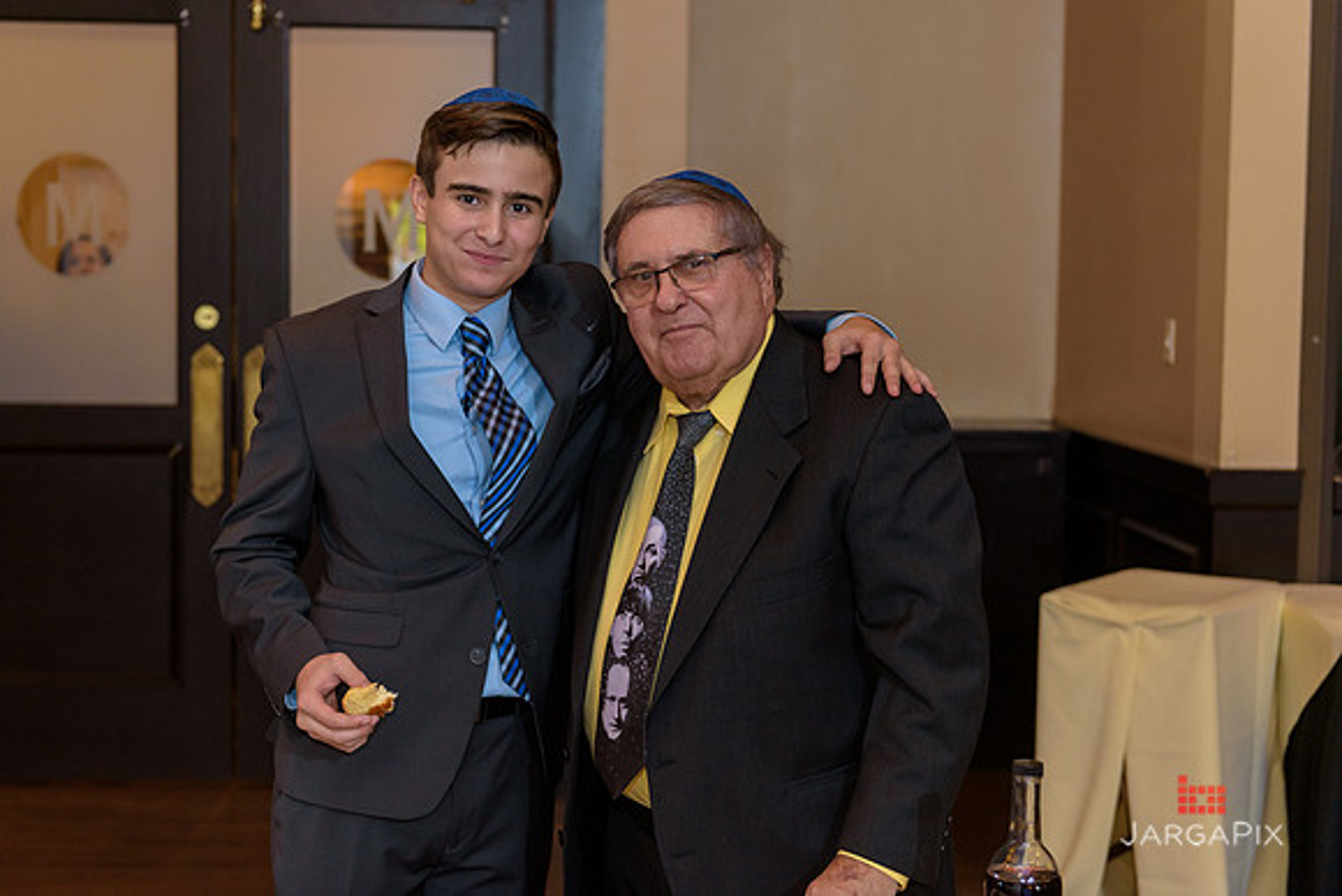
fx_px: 2163
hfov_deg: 34.5
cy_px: 448
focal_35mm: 58
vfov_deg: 23.4
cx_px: 671
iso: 1600
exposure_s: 1/125
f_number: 3.2
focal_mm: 58
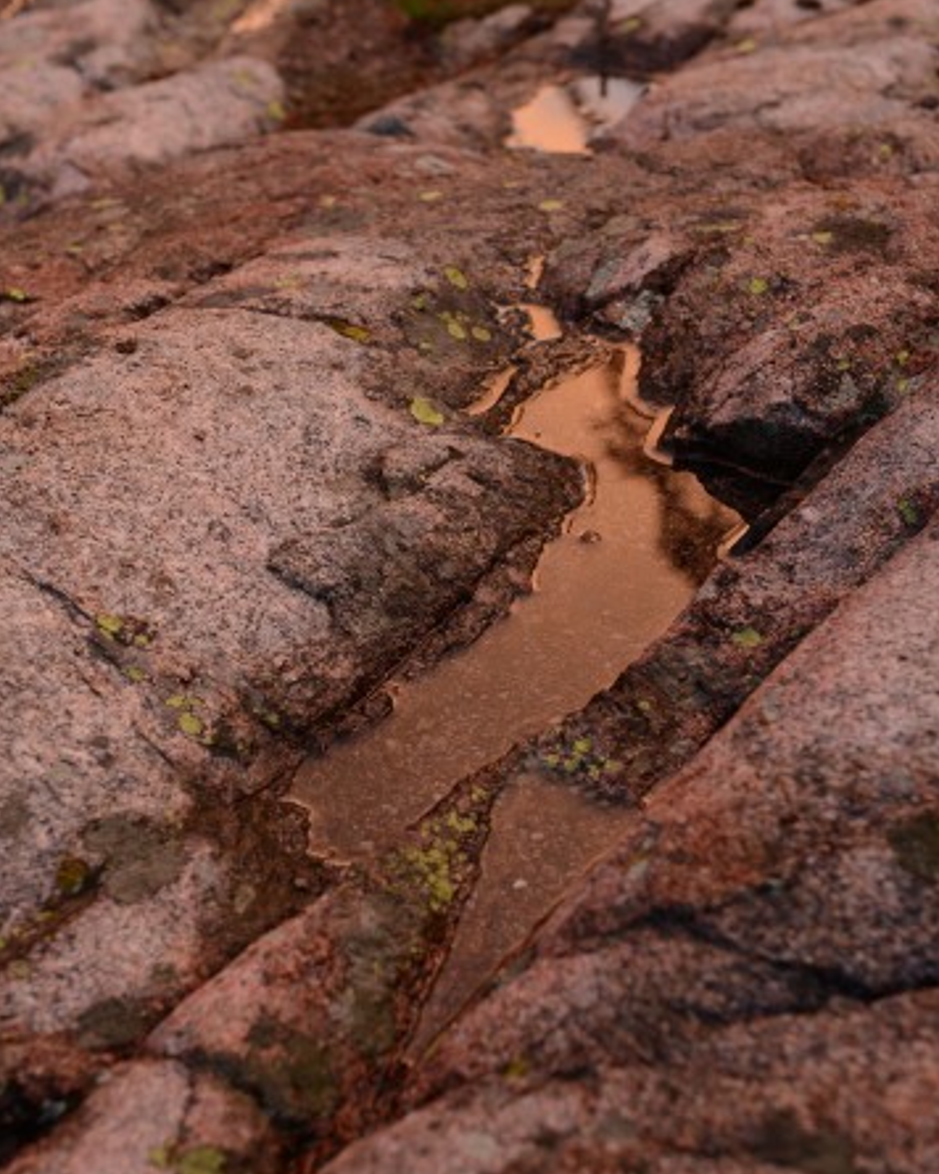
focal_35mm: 66
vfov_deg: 28.7
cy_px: 604
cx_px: 470
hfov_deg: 23.1
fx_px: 2293
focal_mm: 58
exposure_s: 1/50
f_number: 5.6
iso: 800
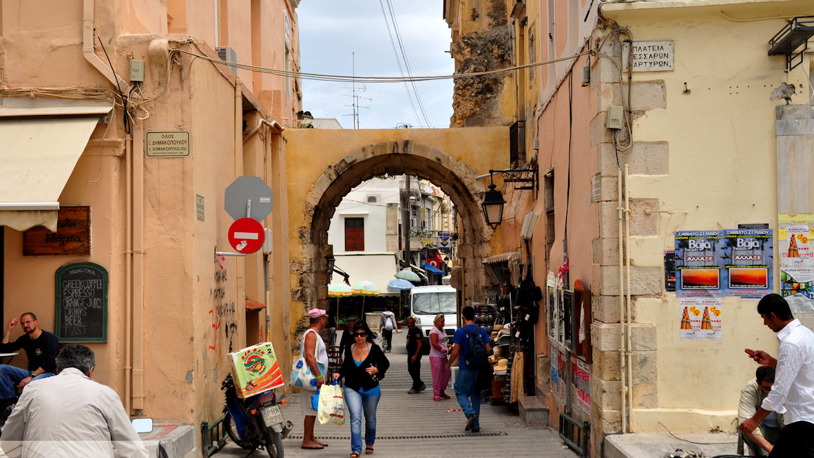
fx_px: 1101
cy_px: 212
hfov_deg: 40.6
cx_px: 408
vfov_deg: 23.5
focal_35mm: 51
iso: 200
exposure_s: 1/320
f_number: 10
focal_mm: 32
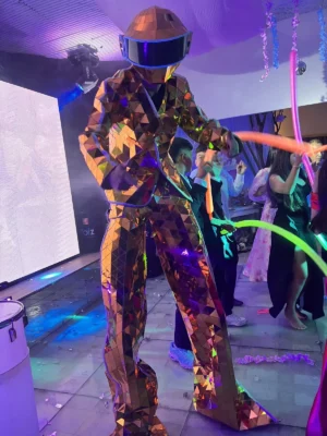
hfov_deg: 53.1
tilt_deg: -5.7
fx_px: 327
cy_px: 218
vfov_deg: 67.3
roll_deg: +4.9
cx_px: 164
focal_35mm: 26
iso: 500
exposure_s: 1/60
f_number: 1.5
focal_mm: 5.7
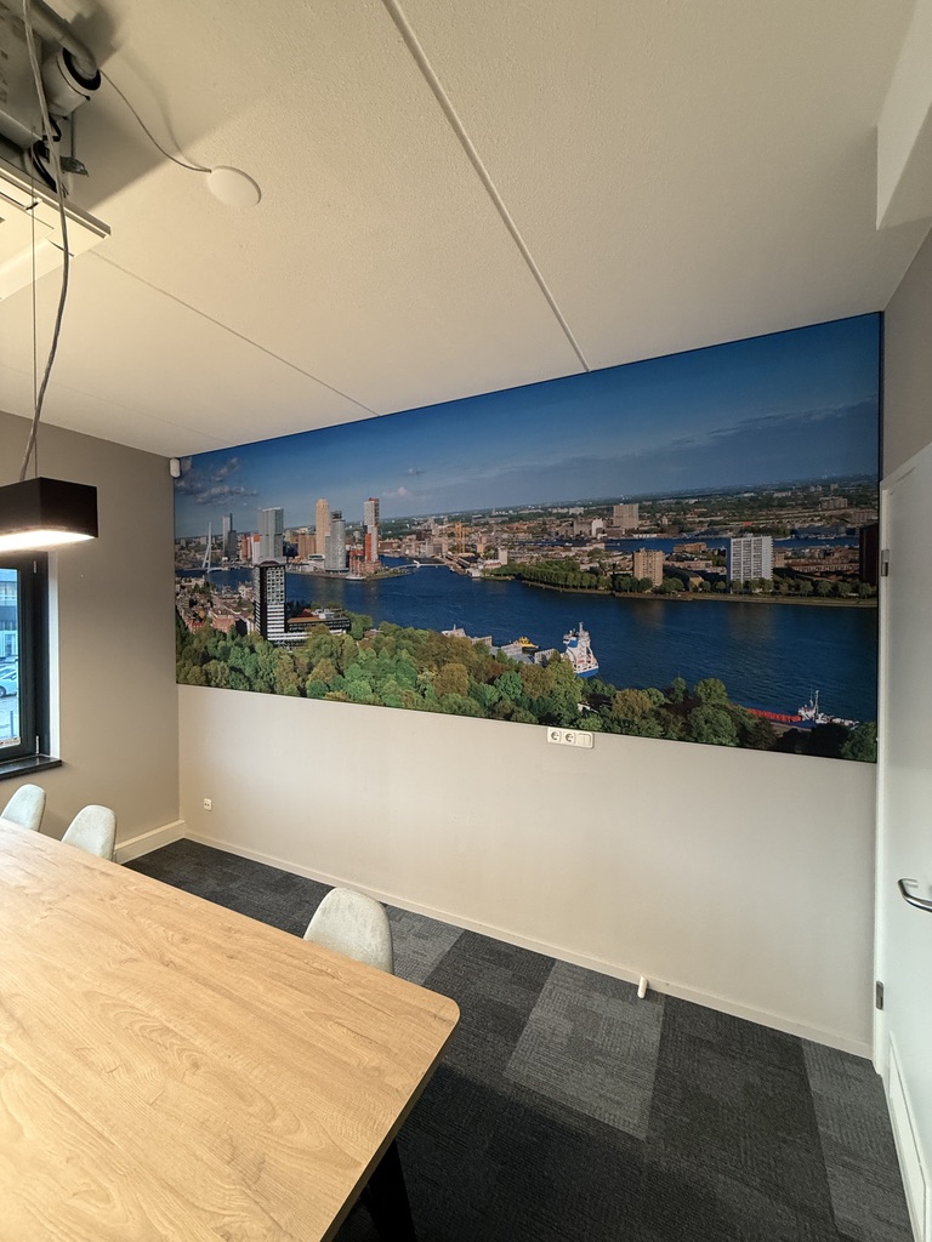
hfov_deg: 85.7
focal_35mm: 14
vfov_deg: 102.1
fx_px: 503
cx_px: 466
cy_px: 621
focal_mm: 2.22
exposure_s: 1/50
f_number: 2.2
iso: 320
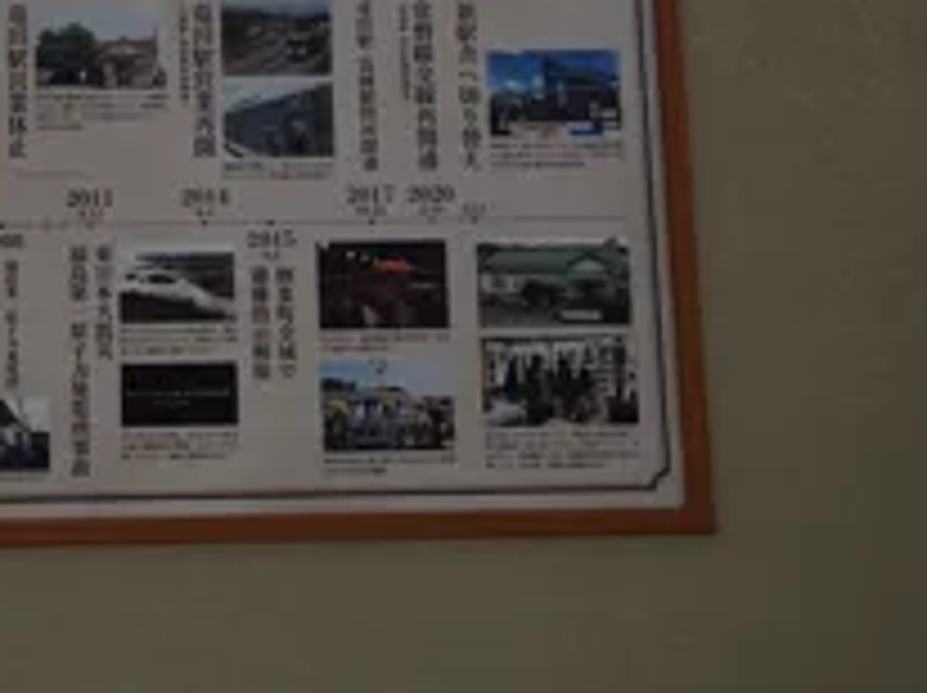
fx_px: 1498
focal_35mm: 56
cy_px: -72
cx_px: 81
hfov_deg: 32.6
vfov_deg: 24.3
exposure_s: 1/500
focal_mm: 4.1
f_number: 3.5
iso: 80
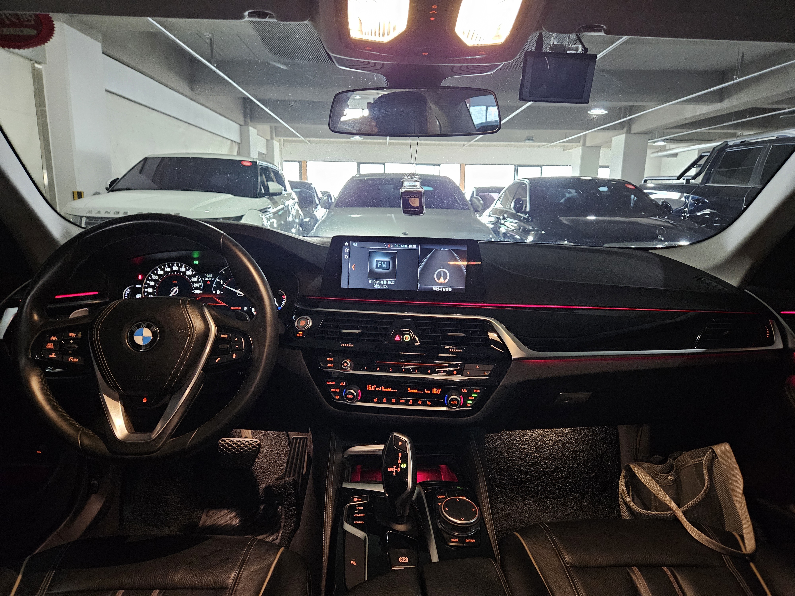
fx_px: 528
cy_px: 298
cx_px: 398
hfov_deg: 73.9
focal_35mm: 23
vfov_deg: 58.9
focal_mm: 5.4
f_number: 1.8
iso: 640
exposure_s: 1/30.5
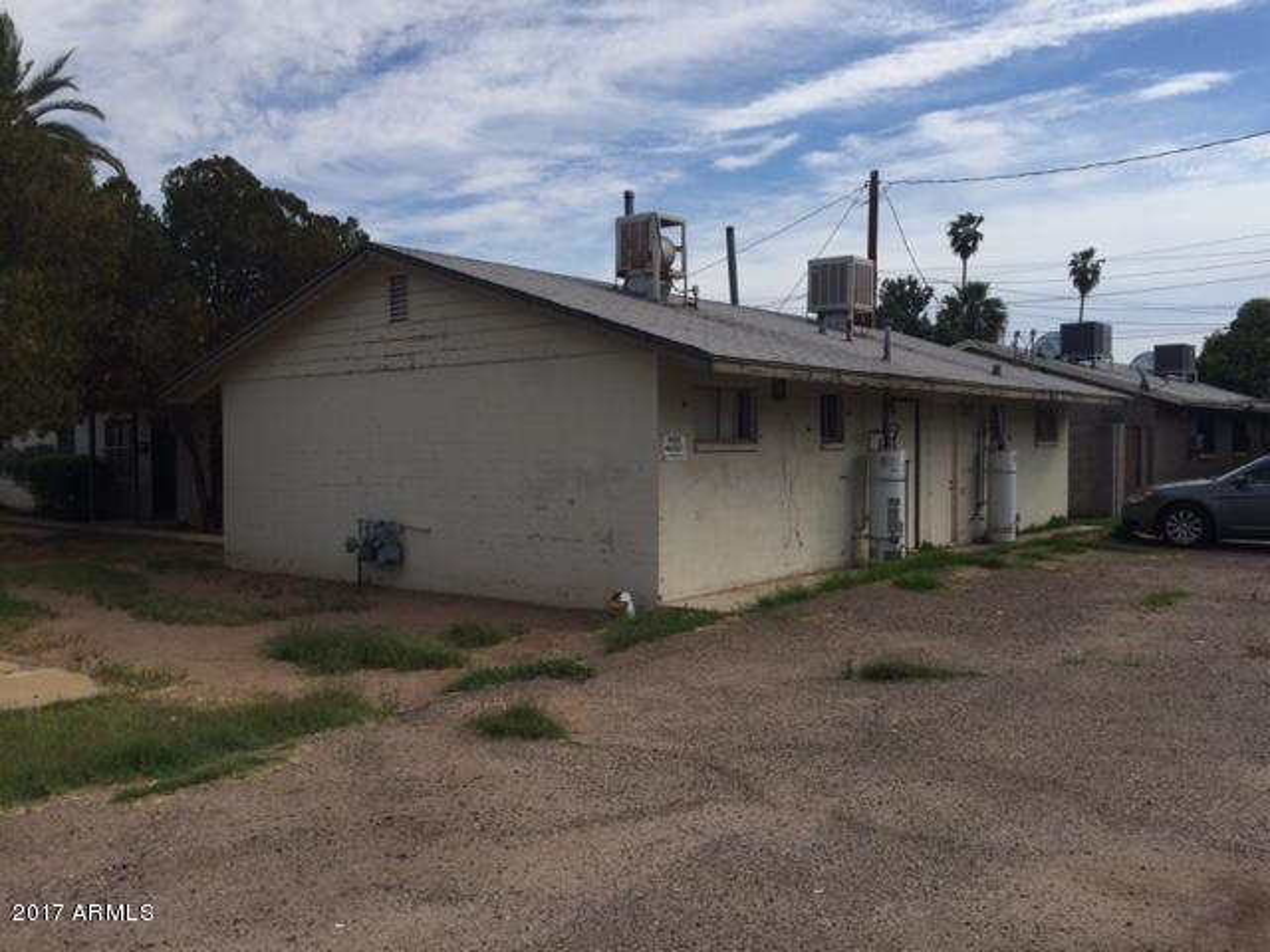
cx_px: 635
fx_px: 1064
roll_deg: +1.0
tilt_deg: -2.2
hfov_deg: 61.7
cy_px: 476
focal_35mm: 29
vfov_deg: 48.2
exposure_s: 1/3425
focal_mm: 4.15
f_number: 2.2
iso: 32
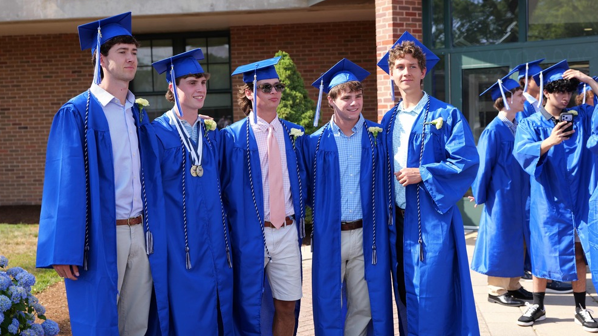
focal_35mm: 51
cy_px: 170
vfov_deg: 23.5
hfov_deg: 40.6
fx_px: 809
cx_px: 301
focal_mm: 47
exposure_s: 1/250
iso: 100
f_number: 4
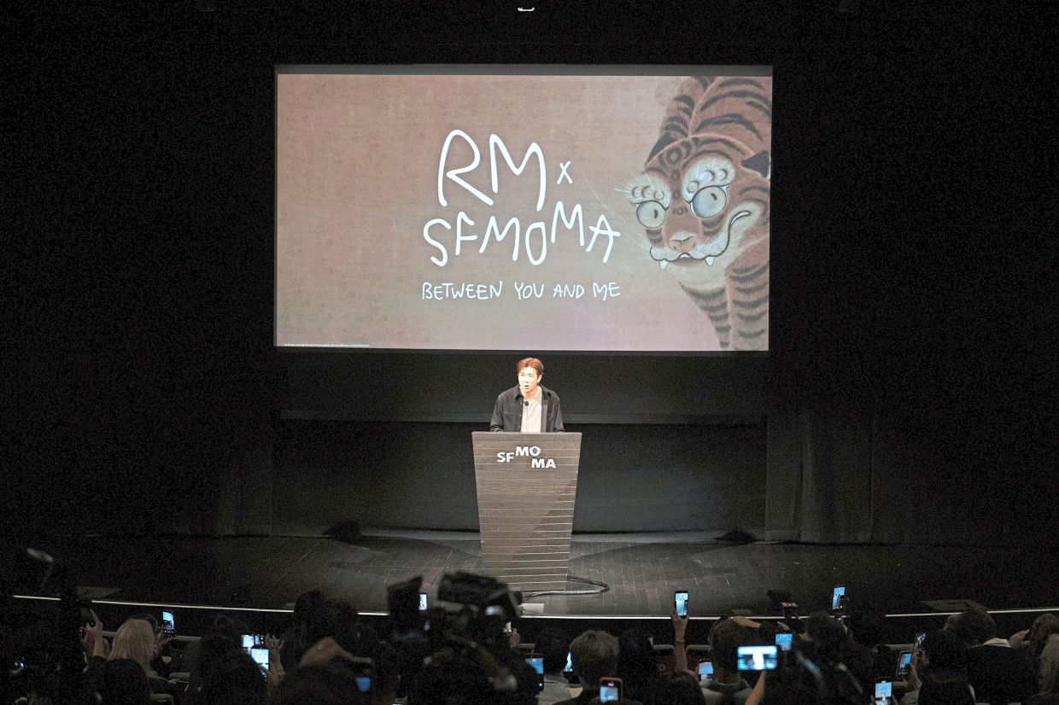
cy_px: 352
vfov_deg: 26.0
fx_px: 1529
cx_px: 530
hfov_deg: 38.2
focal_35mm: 52
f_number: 3.5
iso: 6400
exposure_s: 1/250
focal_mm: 52
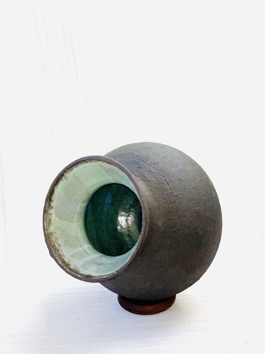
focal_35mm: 52
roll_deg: +4.1
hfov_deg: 28.0
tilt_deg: -17.9
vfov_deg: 36.8
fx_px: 531
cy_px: 177
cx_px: 132
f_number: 2.4
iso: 32
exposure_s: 1/122
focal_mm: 6
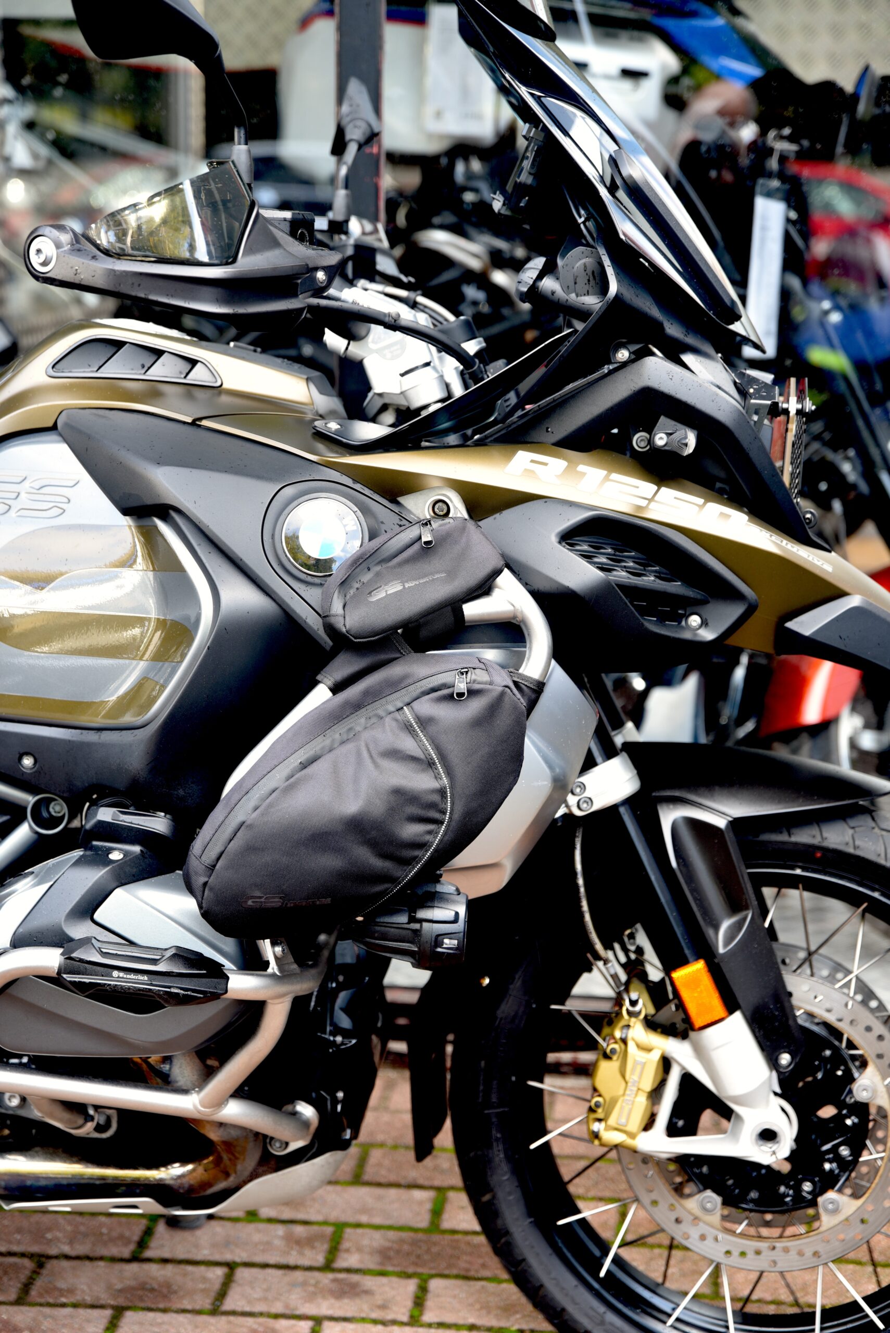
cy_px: 666
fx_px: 2593
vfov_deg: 28.8
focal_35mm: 70
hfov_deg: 19.5
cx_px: 445
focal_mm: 70
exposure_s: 1/60
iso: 200
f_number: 4
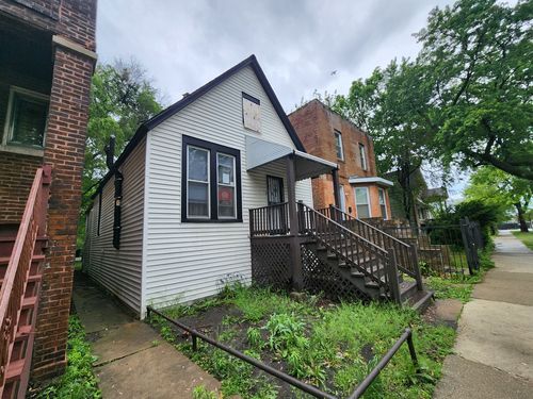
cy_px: 200
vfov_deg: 89.9
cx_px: 266
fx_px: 200
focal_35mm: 13
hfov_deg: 106.2
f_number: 2.2
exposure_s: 1/812
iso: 50
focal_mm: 2.2
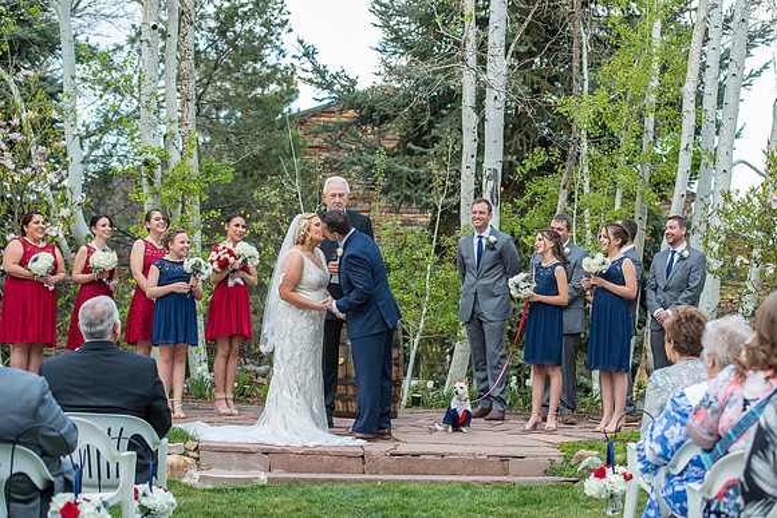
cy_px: 259
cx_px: 388
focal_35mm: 102
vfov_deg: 13.4
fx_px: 2202
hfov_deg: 20.0
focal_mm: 102
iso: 400
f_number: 5
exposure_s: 1/200
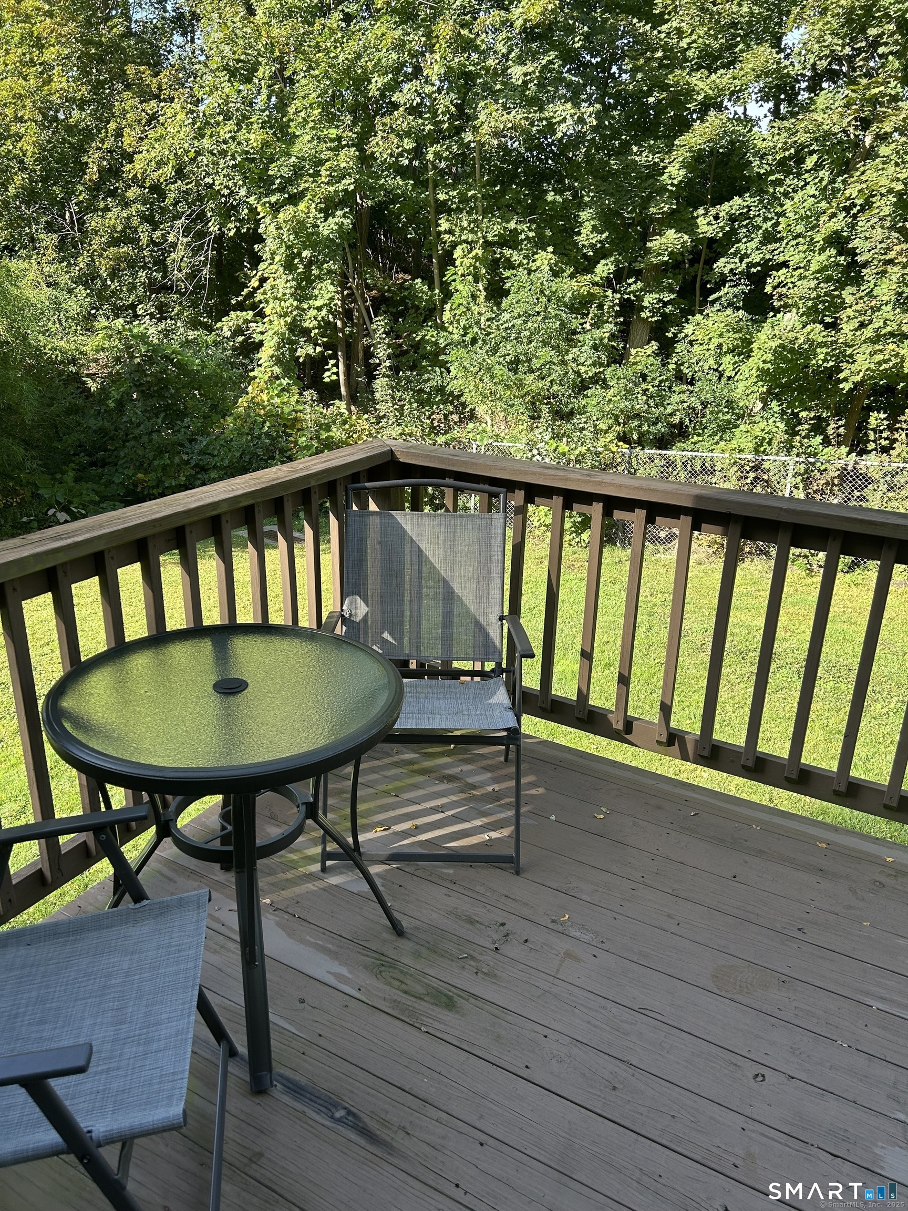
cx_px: 454
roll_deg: -2.0
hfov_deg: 53.1
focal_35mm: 26
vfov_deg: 67.3
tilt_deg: -21.0
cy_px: 606
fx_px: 909
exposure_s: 1/504
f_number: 1.5
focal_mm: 5.7
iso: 50
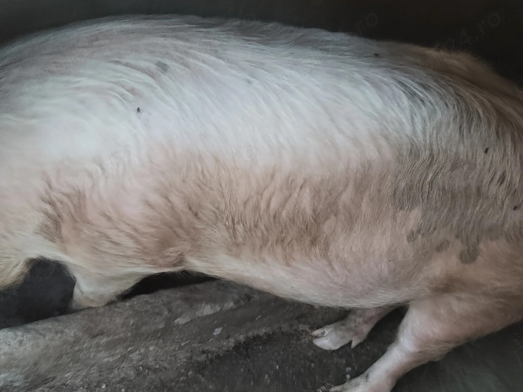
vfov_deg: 30.3
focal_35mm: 48
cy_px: 196
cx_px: 262
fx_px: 725
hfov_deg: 39.7
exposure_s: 1/30
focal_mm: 5.24
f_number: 1.7
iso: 1294
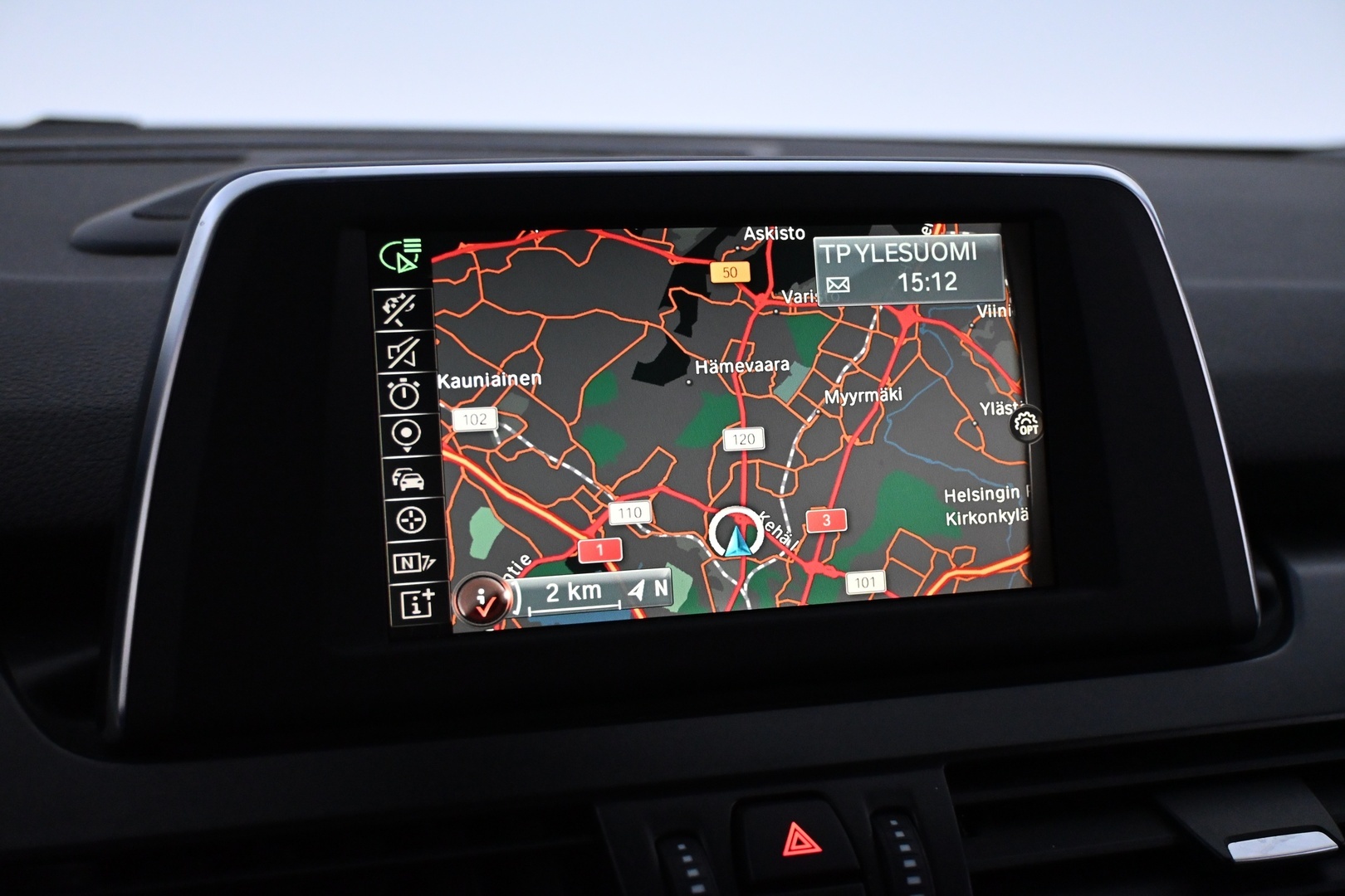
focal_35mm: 44
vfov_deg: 30.8
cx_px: 672
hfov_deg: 45.0
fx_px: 1625
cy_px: 448
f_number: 4.8
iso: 3200
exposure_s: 1/100
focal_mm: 29
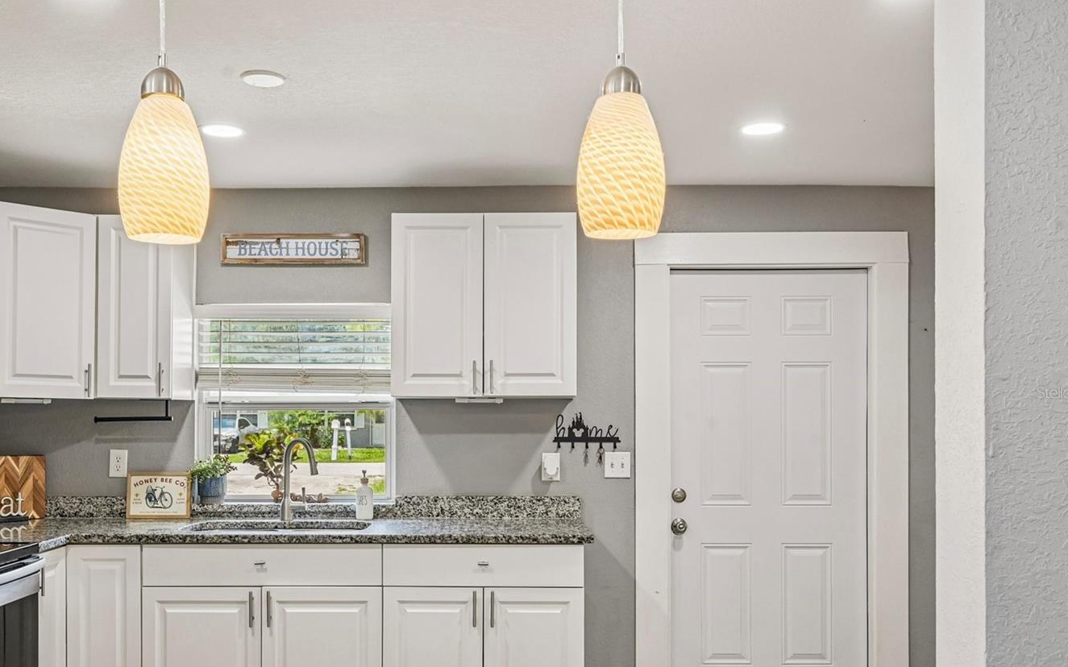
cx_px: 463
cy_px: 392
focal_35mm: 32
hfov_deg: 59.4
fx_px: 931
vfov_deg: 39.3
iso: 400
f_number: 8
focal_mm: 26
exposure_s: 1/60
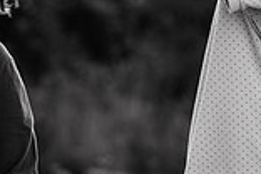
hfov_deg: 3.9
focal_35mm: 530
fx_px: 3842
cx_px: 90
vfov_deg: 2.6
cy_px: -44
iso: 160
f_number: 4
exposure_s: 1/160
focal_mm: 127
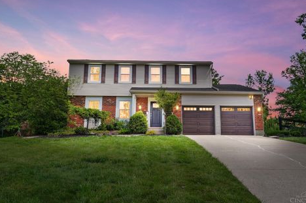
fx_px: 265
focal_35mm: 31
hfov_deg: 59.9
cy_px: 99
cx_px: 160
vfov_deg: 41.9
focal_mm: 19.5
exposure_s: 1/400
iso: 100
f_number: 4
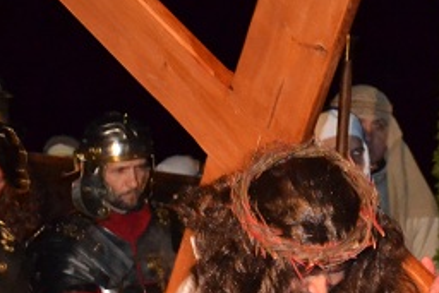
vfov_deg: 6.1
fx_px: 2745
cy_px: 342
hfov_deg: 9.1
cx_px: 480
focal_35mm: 225
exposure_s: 1/60
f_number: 4.8
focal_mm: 48
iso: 3200
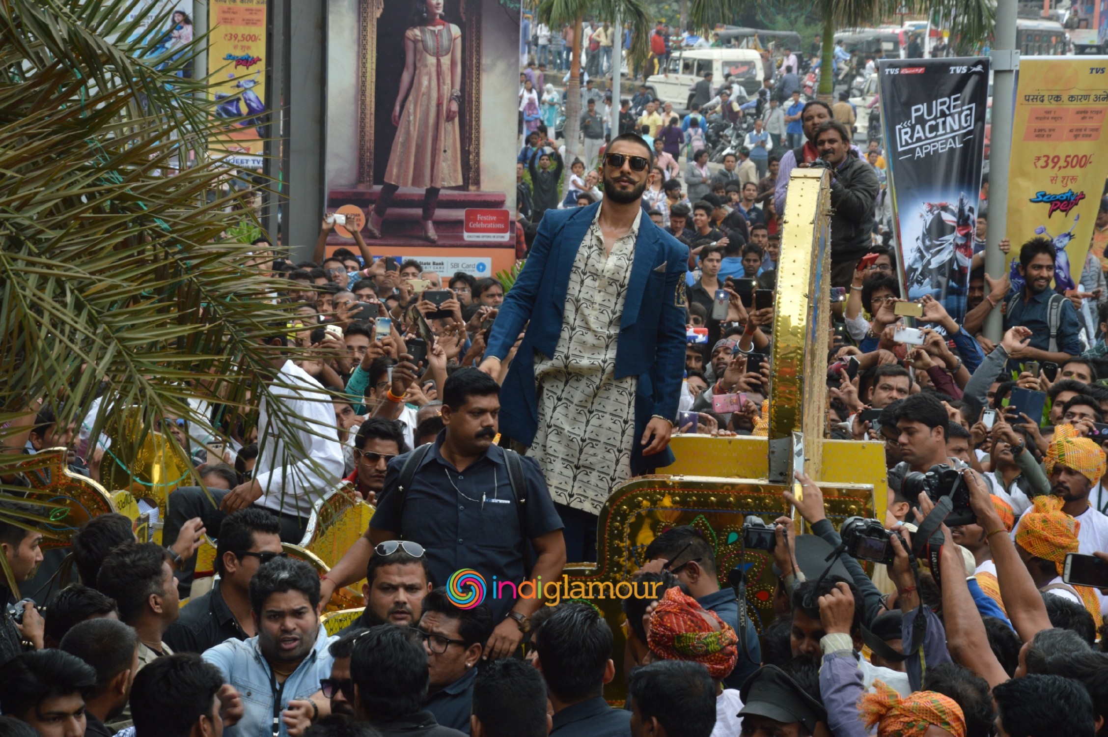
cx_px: 554
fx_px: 3921
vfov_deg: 10.7
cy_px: 368
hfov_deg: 16.1
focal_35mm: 128
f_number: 11
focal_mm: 85
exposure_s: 1/125
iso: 200
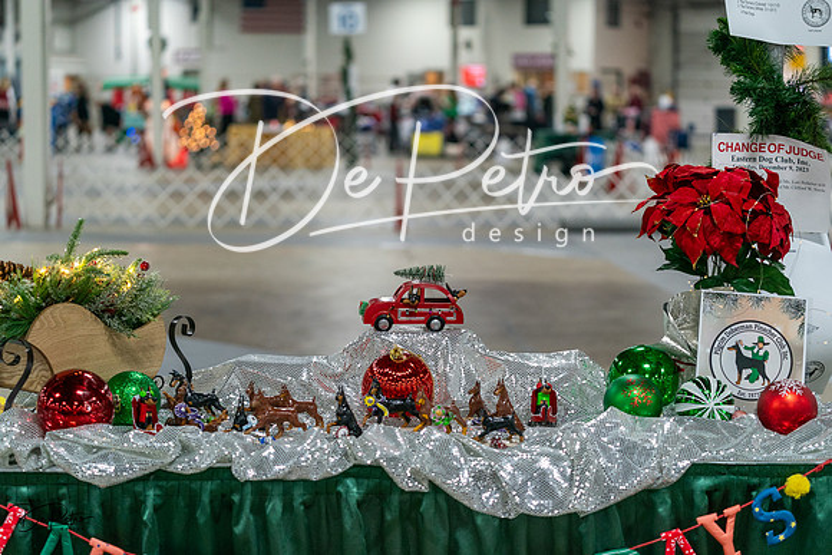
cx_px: 416
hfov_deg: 28.8
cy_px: 278
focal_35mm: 70
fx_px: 1618
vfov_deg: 19.5
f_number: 2.8
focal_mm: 70
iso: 1600
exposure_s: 1/160
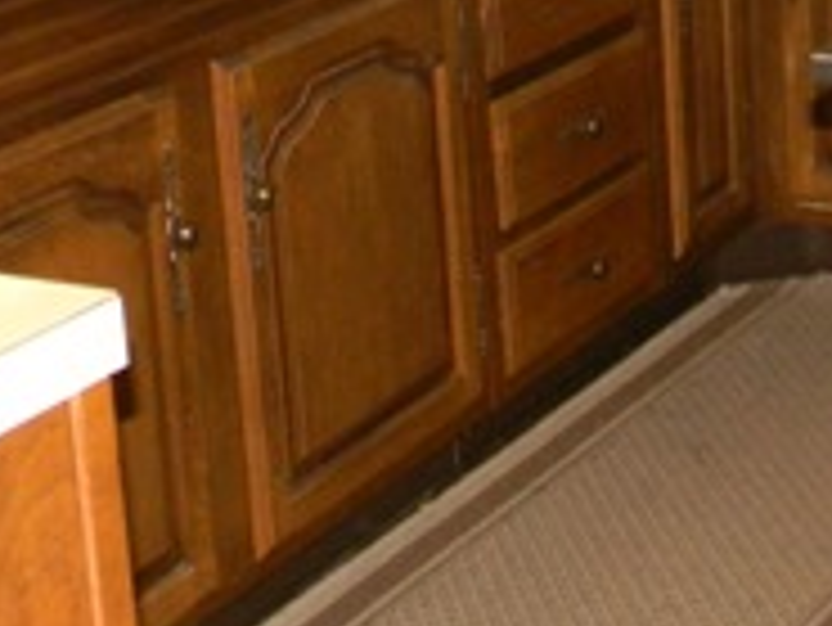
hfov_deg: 19.8
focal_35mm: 97
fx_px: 2333
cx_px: 774
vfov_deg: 14.7
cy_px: -149
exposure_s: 1/26
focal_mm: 5.1
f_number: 3.5
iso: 294
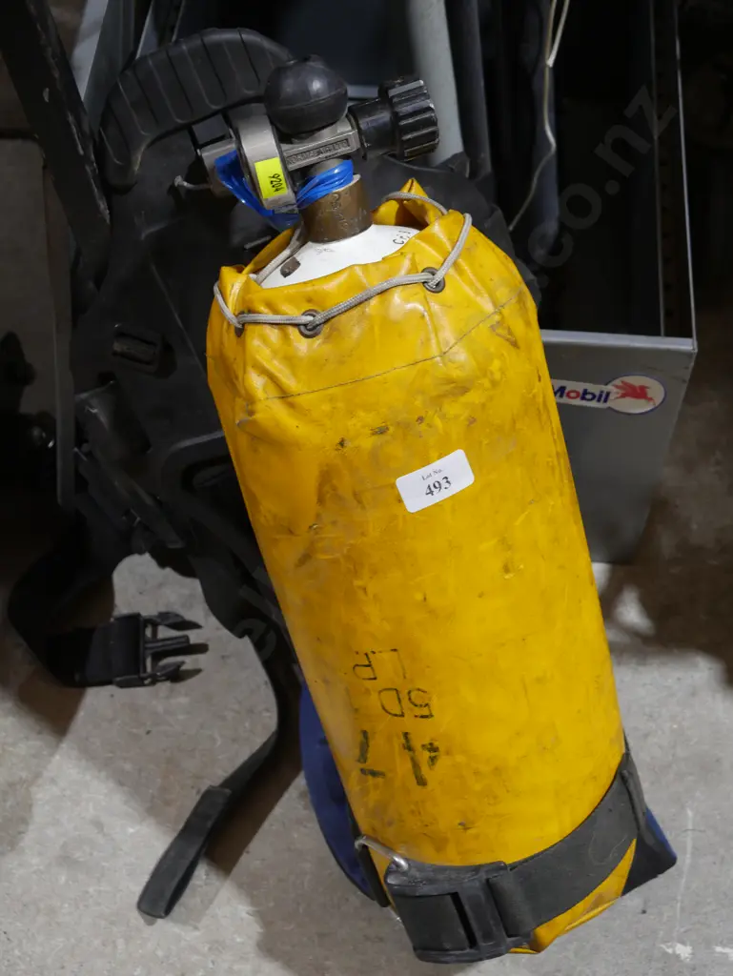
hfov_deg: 29.1
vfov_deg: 38.2
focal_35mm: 50
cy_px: 488
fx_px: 1411
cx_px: 366
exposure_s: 1/60
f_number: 5.3
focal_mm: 25
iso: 640
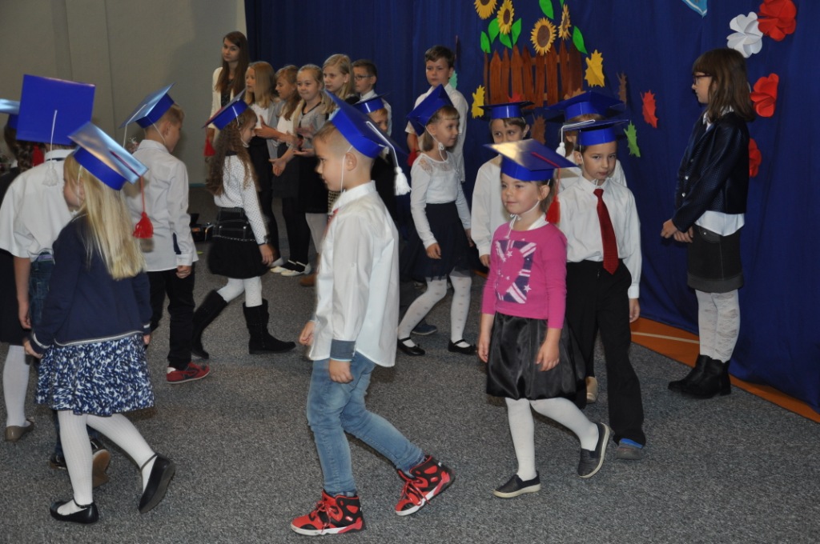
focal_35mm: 63
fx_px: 1433
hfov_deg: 31.9
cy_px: 272
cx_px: 410
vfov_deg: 21.5
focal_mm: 42
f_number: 4.8
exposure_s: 1/60
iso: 400
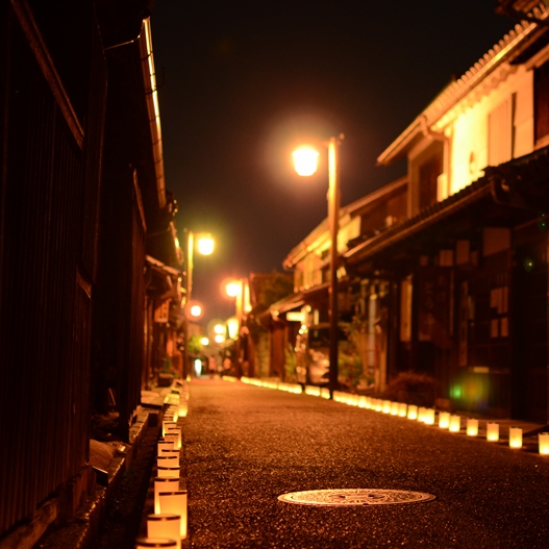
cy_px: 274
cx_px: 379
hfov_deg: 25.3
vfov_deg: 25.5
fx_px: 1214
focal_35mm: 68
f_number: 1.8
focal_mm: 35
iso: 800
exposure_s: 1/8
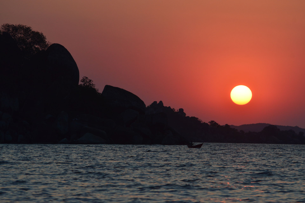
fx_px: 2222
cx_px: 152
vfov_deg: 5.2
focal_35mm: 262
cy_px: 102
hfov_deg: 7.9
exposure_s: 1/500
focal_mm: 175
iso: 280
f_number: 11
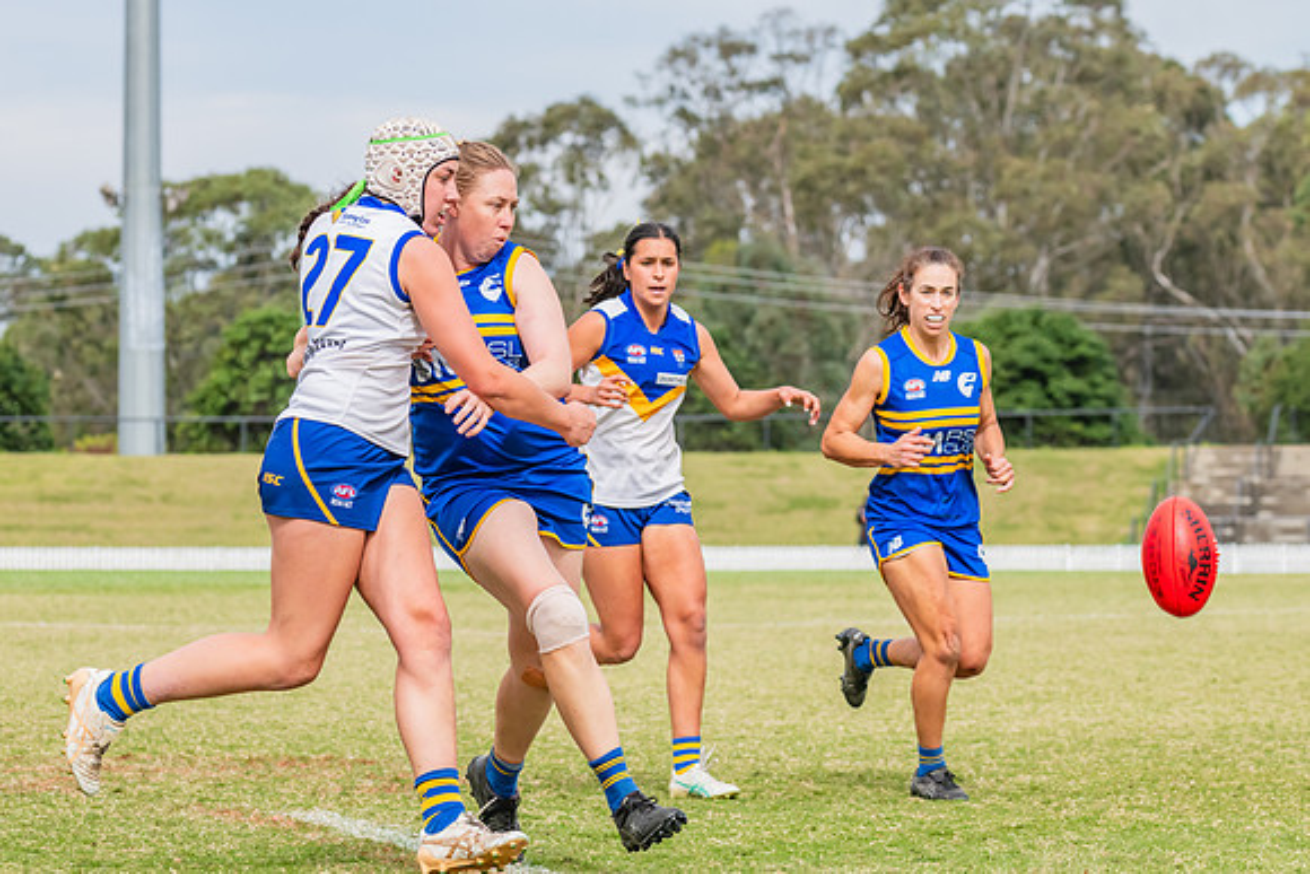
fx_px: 7478
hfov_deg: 10.0
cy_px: 354
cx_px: 530
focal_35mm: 205
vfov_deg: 6.7
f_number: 10
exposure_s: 1/1250
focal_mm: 170
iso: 800
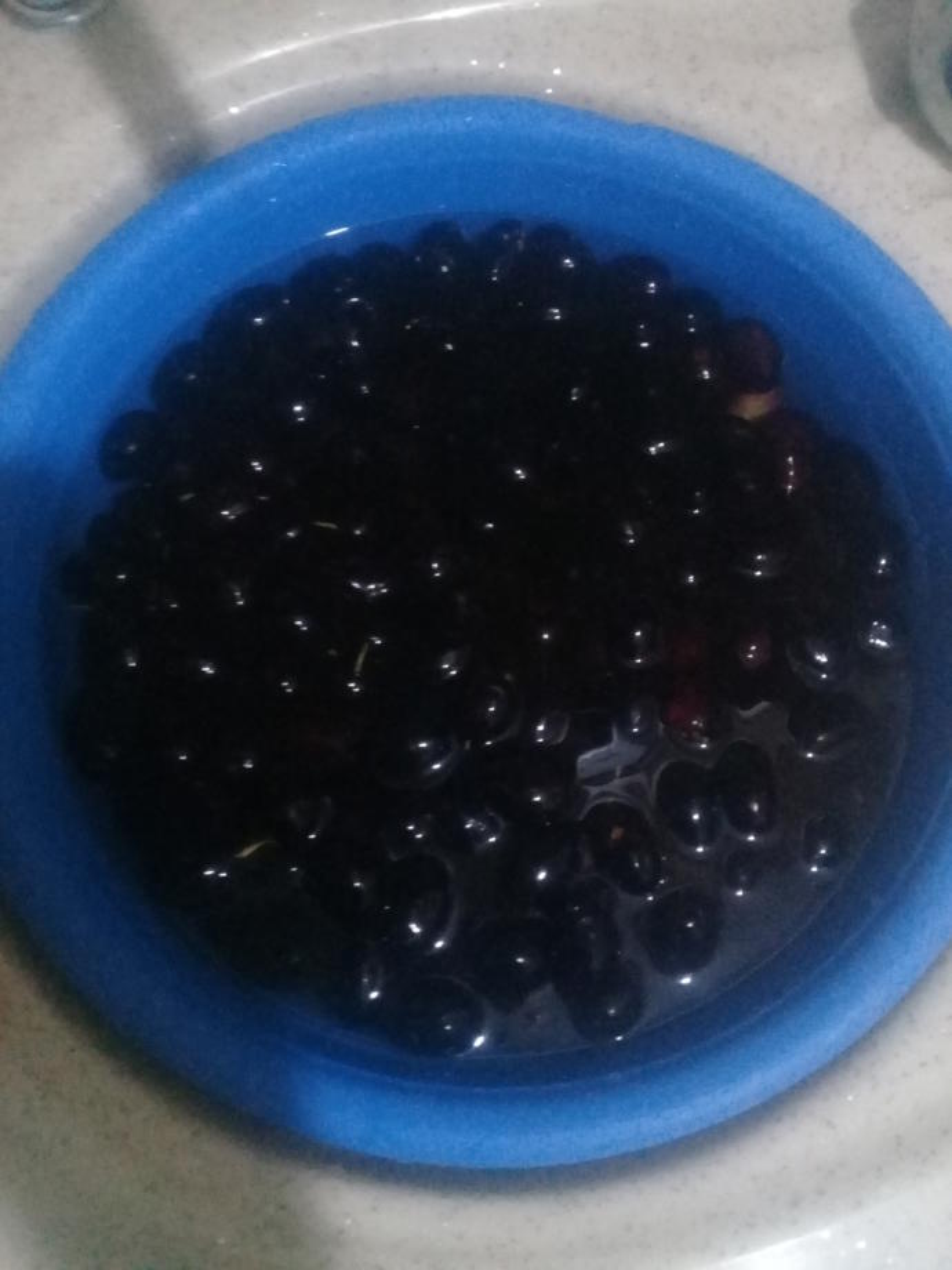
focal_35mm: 31
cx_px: 476
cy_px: 635
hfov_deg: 45.4
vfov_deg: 58.4
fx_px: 1137
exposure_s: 1/17
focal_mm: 3.3
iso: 800
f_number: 2.2
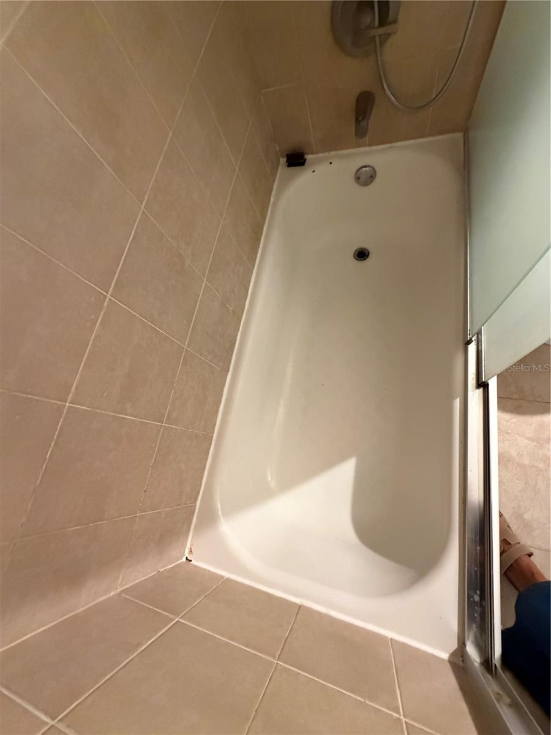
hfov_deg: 85.7
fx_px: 297
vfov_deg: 102.1
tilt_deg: -65.1
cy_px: 368
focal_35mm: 14
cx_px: 276
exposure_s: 1/60
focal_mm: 2.22
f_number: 2.2
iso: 800
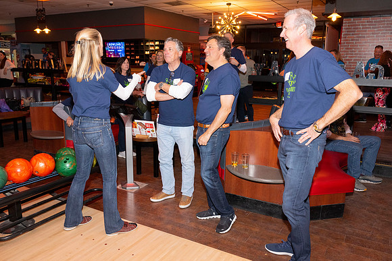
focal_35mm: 29
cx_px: 196
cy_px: 130
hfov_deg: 63.6
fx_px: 316
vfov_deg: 45.0
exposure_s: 1/100
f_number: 5.6
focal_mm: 29
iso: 2000
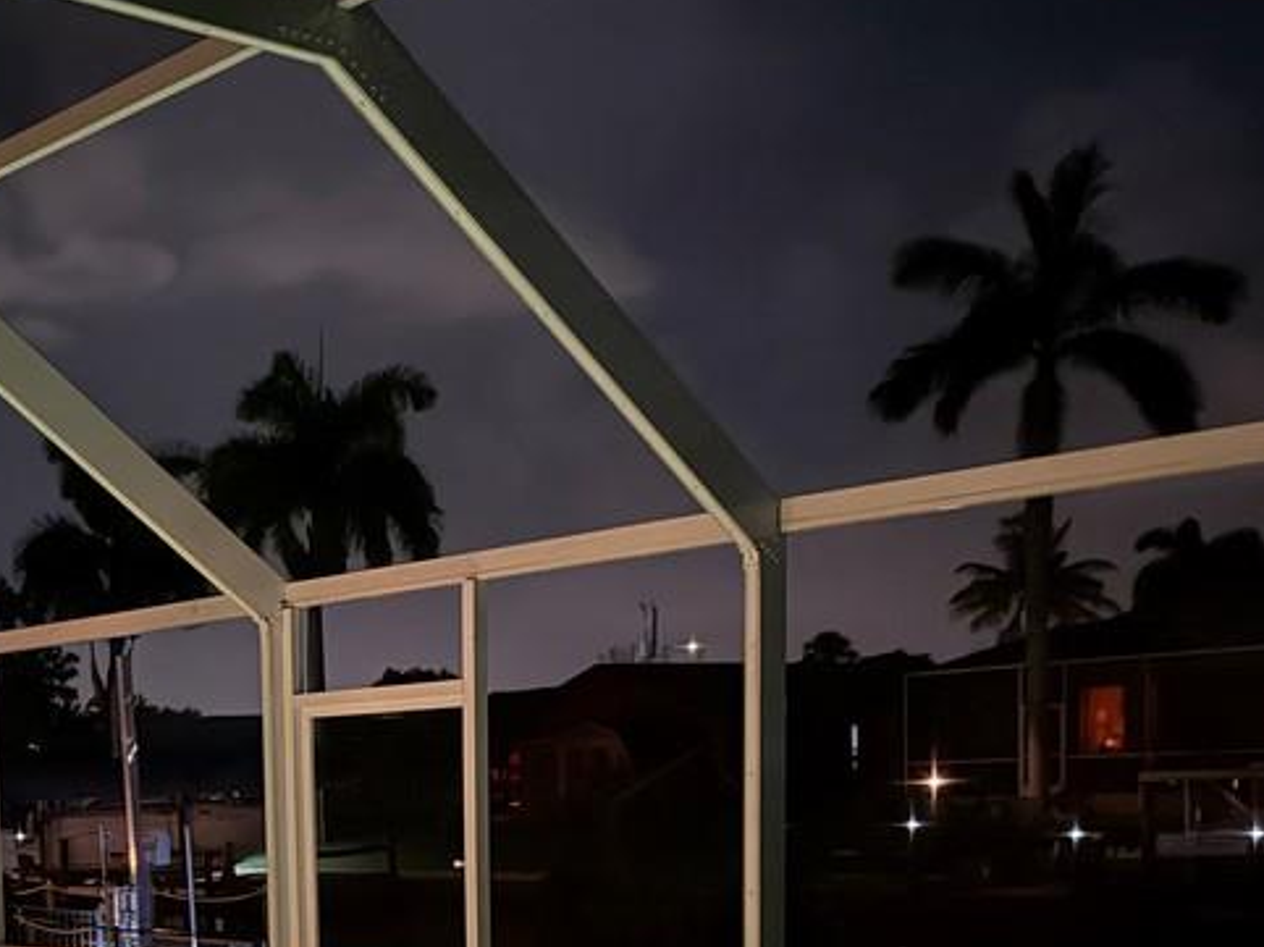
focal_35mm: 51
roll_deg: +2.7
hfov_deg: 34.6
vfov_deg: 26.8
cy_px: 968
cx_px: 47
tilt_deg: -5.1
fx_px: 1861
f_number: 1.78
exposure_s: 1/15
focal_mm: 6.76
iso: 2500
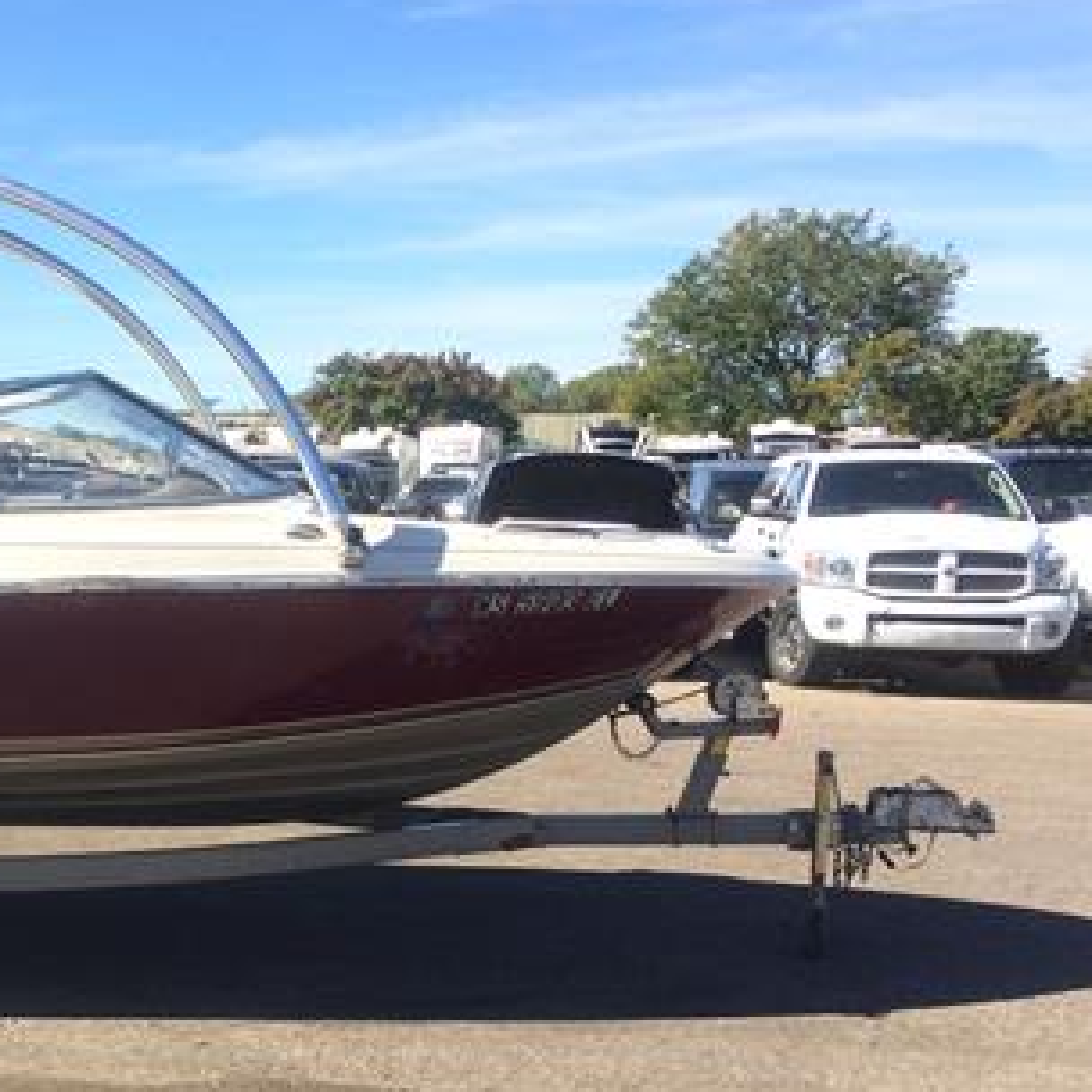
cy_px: 726
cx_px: 57
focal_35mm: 54
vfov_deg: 31.4
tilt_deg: -7.3
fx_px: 1927
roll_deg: +1.1
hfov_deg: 29.9
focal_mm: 4.15
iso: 32
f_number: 2.2
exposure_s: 1/1172
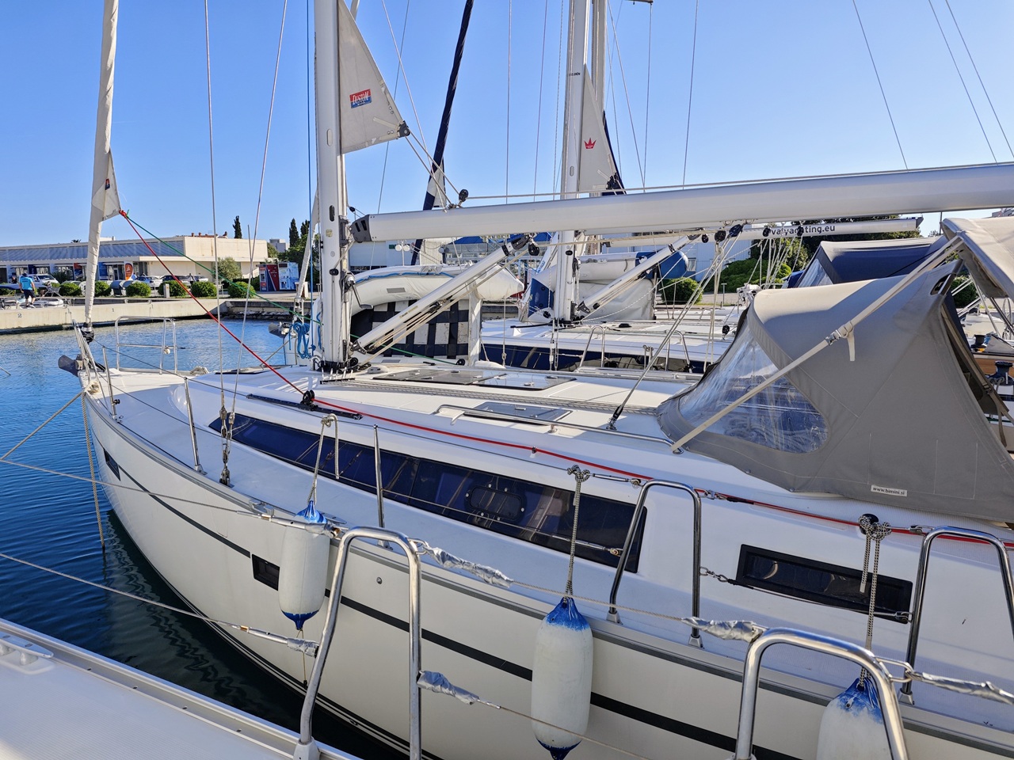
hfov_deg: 73.9
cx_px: 507
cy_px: 380
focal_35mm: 23
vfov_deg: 58.9
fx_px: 674
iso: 50
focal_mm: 6.55
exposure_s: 1/3020
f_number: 1.6
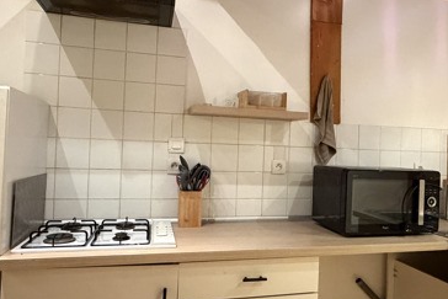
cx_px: 273
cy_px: 150
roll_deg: -1.9
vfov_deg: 41.2
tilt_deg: -0.2
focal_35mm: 32
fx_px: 398
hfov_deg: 58.1
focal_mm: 2.22
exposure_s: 1/50
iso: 1000
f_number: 2.2
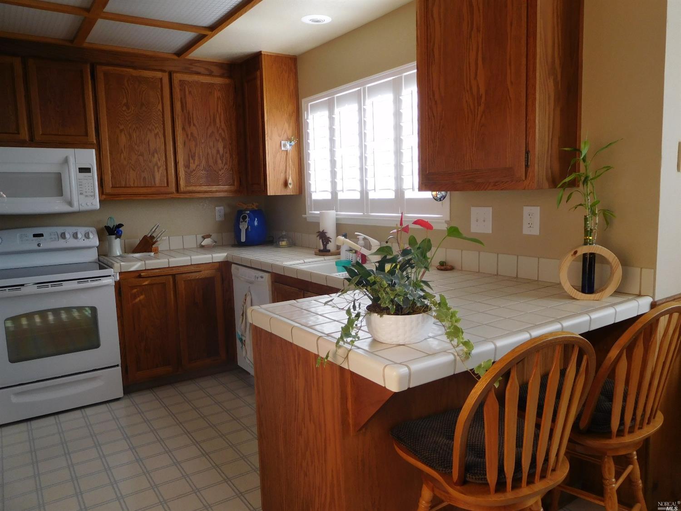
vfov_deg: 54.9
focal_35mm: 25
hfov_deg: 69.4
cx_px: 340
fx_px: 492
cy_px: 256
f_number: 3.4
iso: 125
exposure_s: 1/50
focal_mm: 4.5
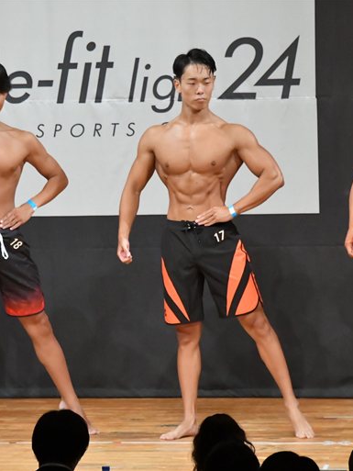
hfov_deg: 4.0
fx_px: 5029
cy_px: 235
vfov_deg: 5.4
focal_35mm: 370
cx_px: 32
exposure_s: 1/400
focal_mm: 170
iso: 9000
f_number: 5.6
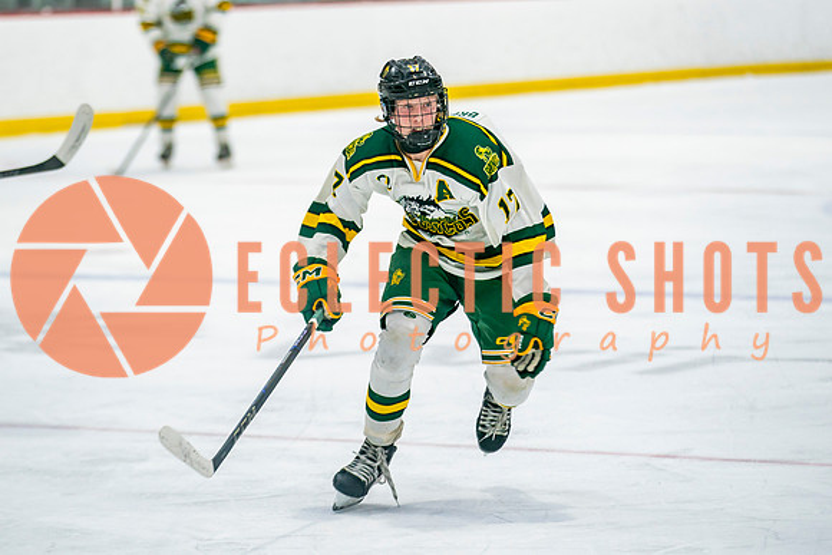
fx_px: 4620
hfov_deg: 10.3
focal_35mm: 200
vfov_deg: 6.9
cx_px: 407
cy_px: 180
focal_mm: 142
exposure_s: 1/640
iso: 640
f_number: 2.8
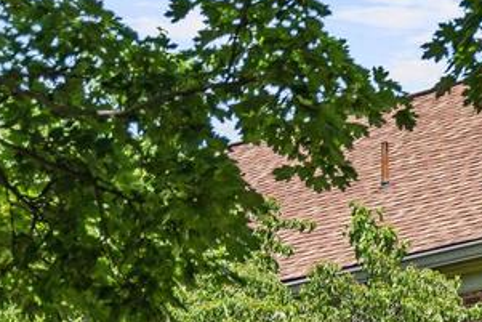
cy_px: 642
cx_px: 1119
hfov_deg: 9.2
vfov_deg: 6.6
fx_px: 2699
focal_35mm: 201
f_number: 2.8
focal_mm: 42.1
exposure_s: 1/1600
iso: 125
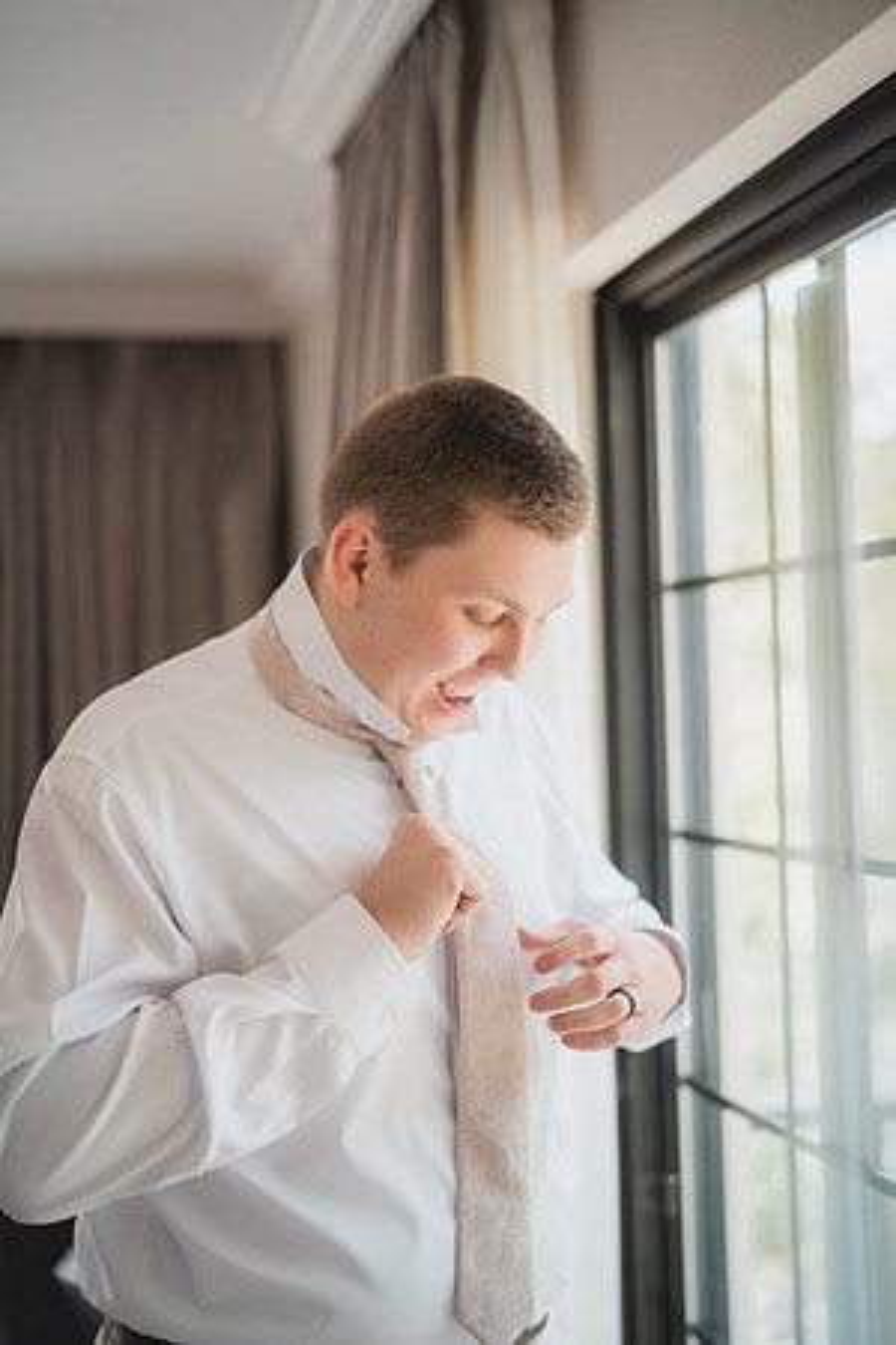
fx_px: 1867
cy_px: 672
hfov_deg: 27.0
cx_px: 448
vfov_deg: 39.6
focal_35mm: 50
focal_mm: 50
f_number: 1.4
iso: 800
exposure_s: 1/800
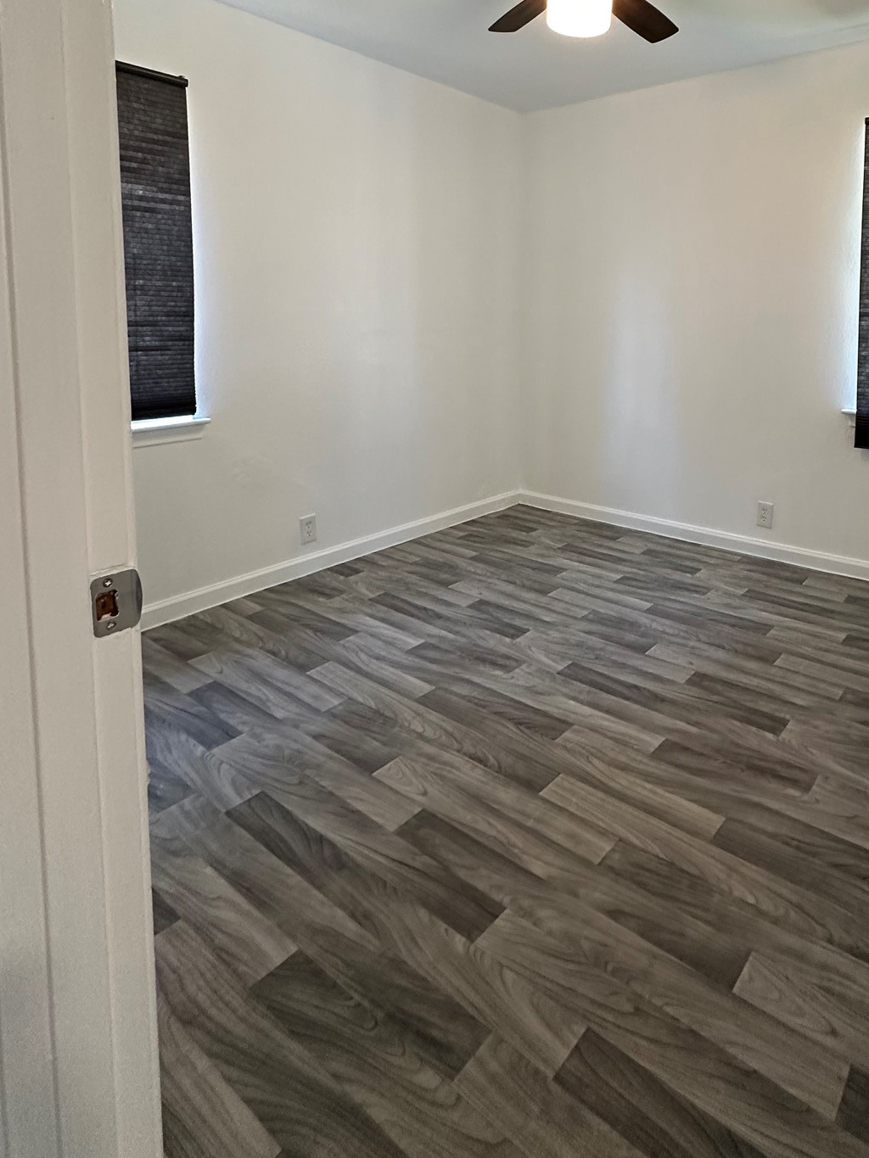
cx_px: 571
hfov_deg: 62.1
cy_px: 372
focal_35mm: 21
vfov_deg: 76.1
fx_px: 703
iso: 250
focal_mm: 2.22
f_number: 2.2
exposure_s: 1/60
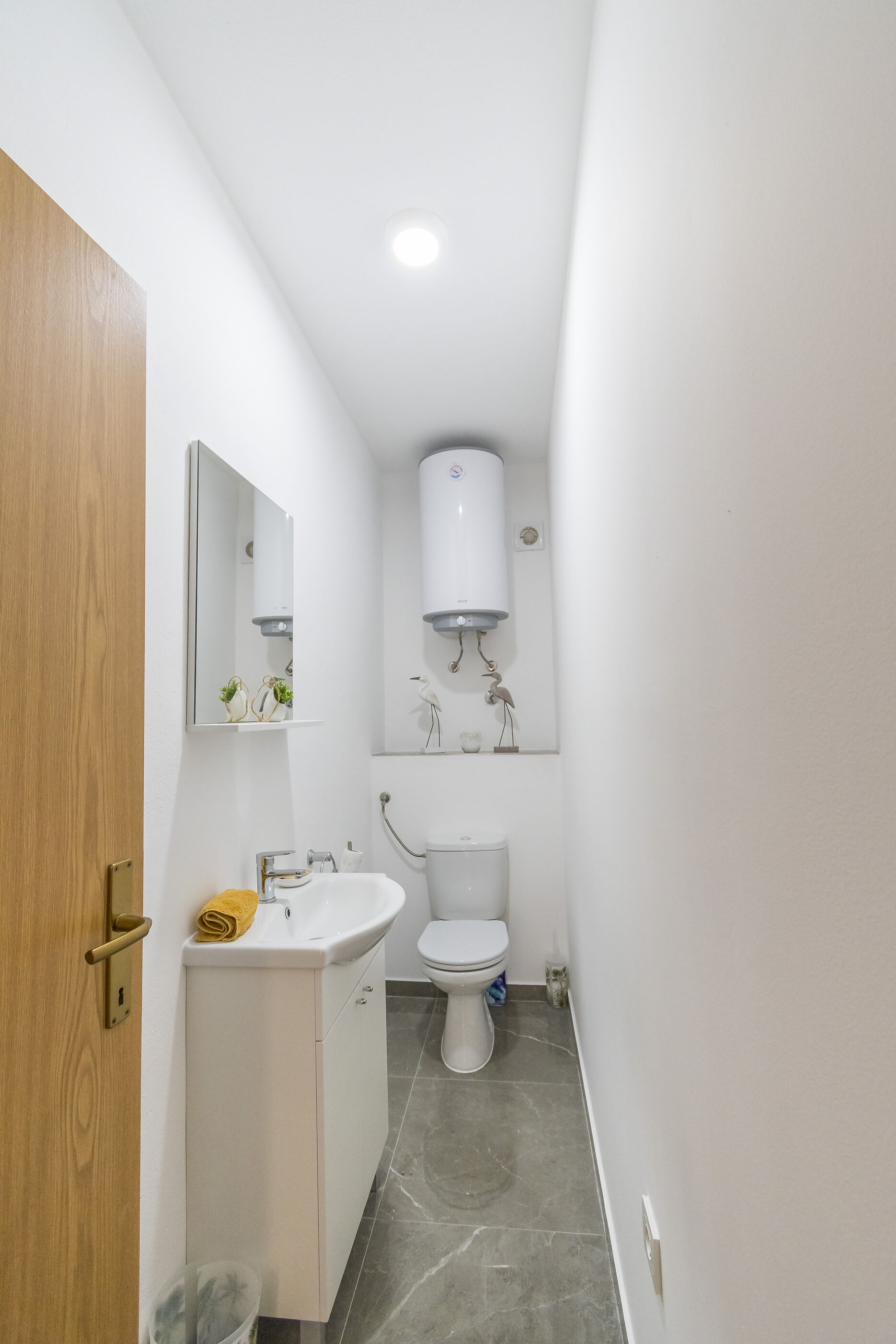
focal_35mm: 15
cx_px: 448
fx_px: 560
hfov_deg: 77.3
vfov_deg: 100.4
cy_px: 672
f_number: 4.5
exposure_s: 1/125
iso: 800
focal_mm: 10
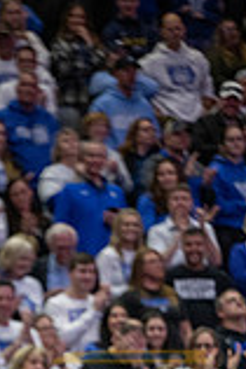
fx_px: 4828
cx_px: 98
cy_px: 500
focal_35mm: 470
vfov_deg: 4.4
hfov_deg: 2.9
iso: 2500
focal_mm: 165
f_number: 2.8
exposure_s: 1/1000
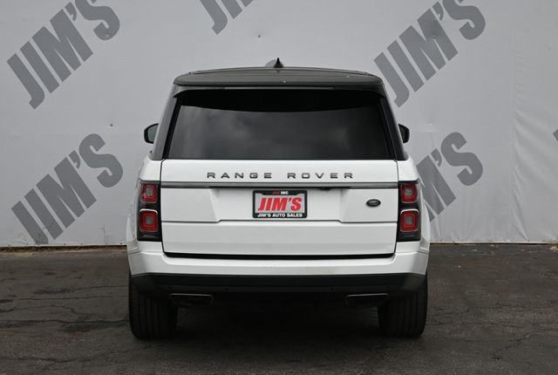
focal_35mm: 64
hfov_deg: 31.1
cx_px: 279
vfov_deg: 21.2
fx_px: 1002
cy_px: 188
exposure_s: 1/250
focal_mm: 43
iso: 160
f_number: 6
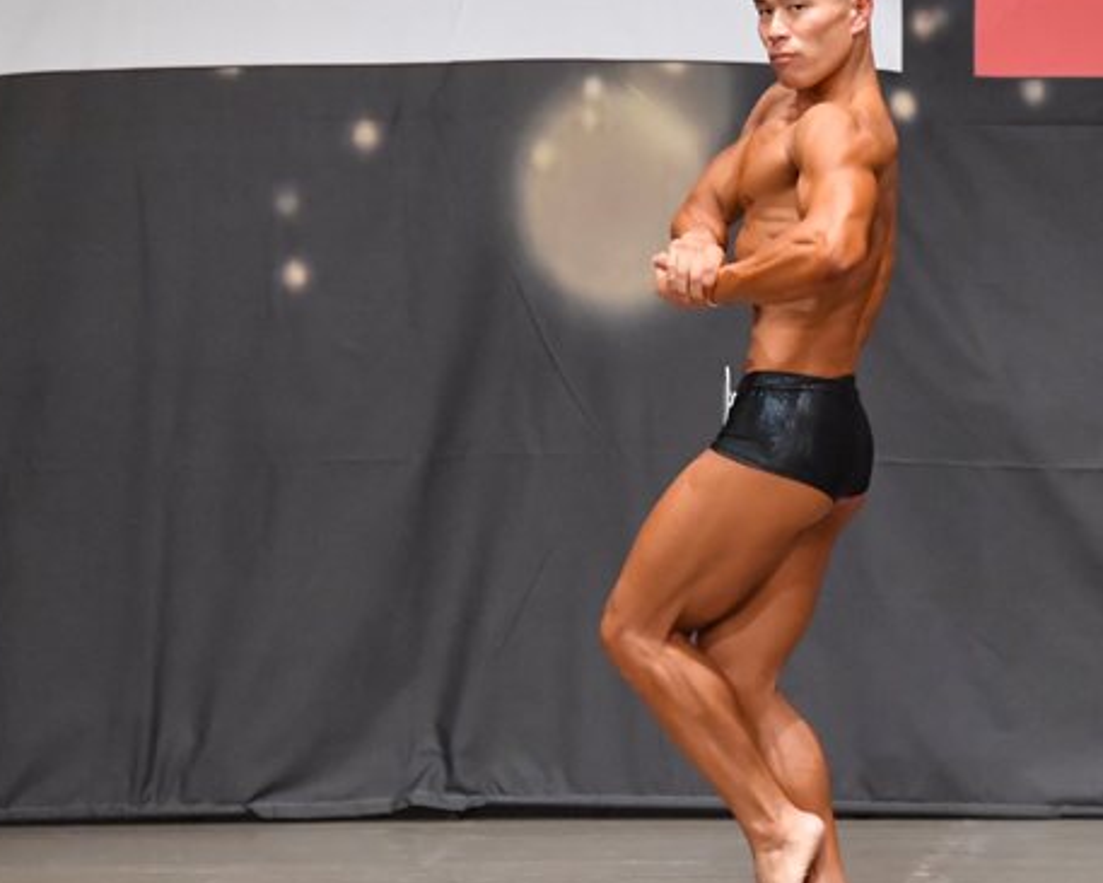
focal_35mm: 345
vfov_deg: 4.5
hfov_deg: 5.6
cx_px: 745
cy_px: 439
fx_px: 11267
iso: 8000
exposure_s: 1/400
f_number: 5.6
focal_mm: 145
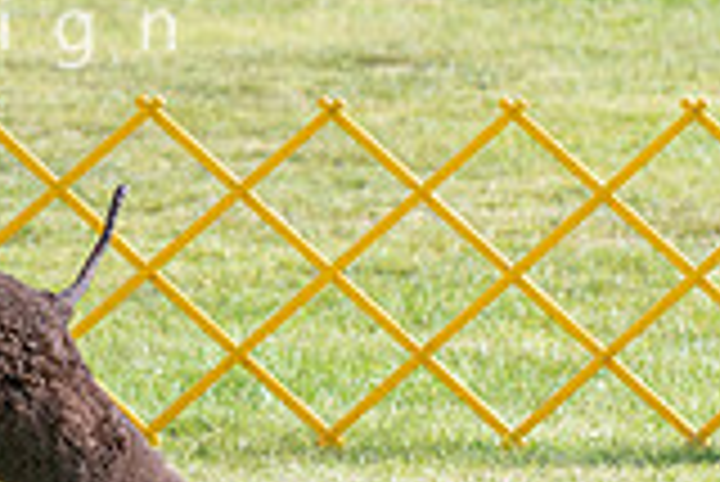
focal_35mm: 500
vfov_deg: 2.8
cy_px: 164
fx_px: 10009
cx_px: -382
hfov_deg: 4.1
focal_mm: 138
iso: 400
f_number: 5.6
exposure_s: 1/1250
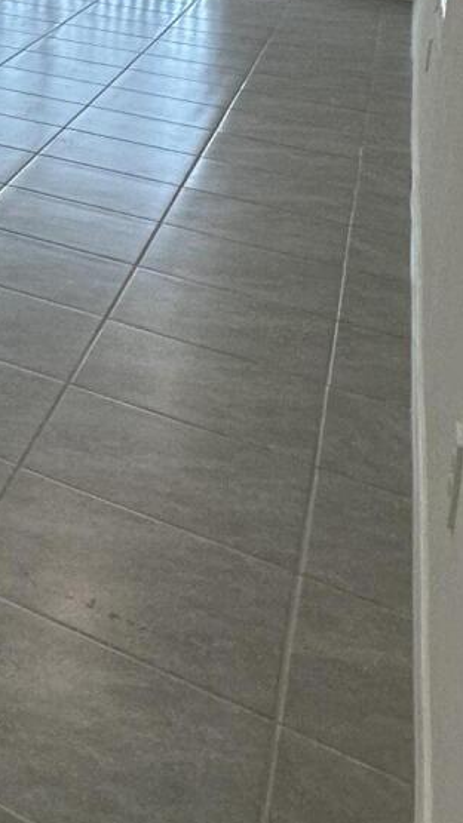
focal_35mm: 55
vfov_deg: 31.9
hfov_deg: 14.7
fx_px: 1201
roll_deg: -3.2
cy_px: -151
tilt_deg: -4.7
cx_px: -626
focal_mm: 2.22
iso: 125
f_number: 2.2
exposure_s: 1/120
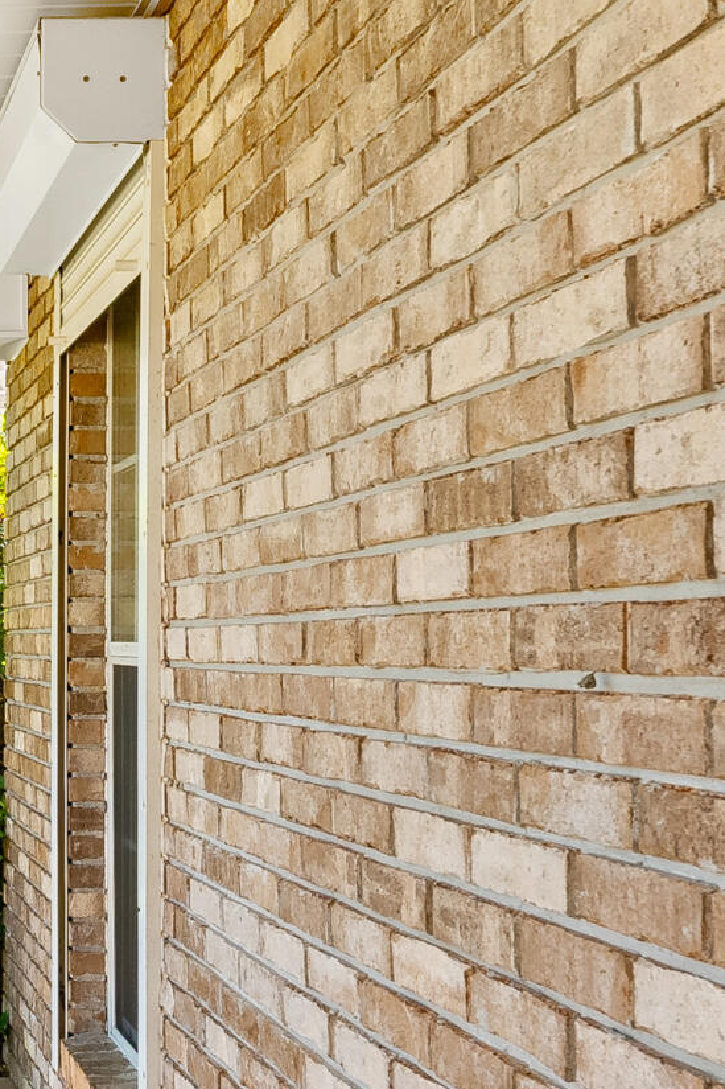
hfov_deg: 22.9
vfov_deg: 38.8
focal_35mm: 51
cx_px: -276
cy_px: 644
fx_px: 1541
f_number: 8
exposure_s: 1/50
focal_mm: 14
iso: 400
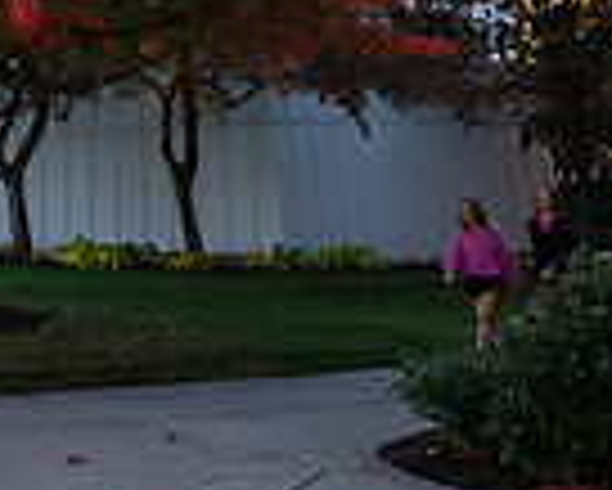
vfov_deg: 19.4
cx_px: -32
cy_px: -47
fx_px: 1378
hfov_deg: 23.7
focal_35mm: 76
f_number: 18
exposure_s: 1/125
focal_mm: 19
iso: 800
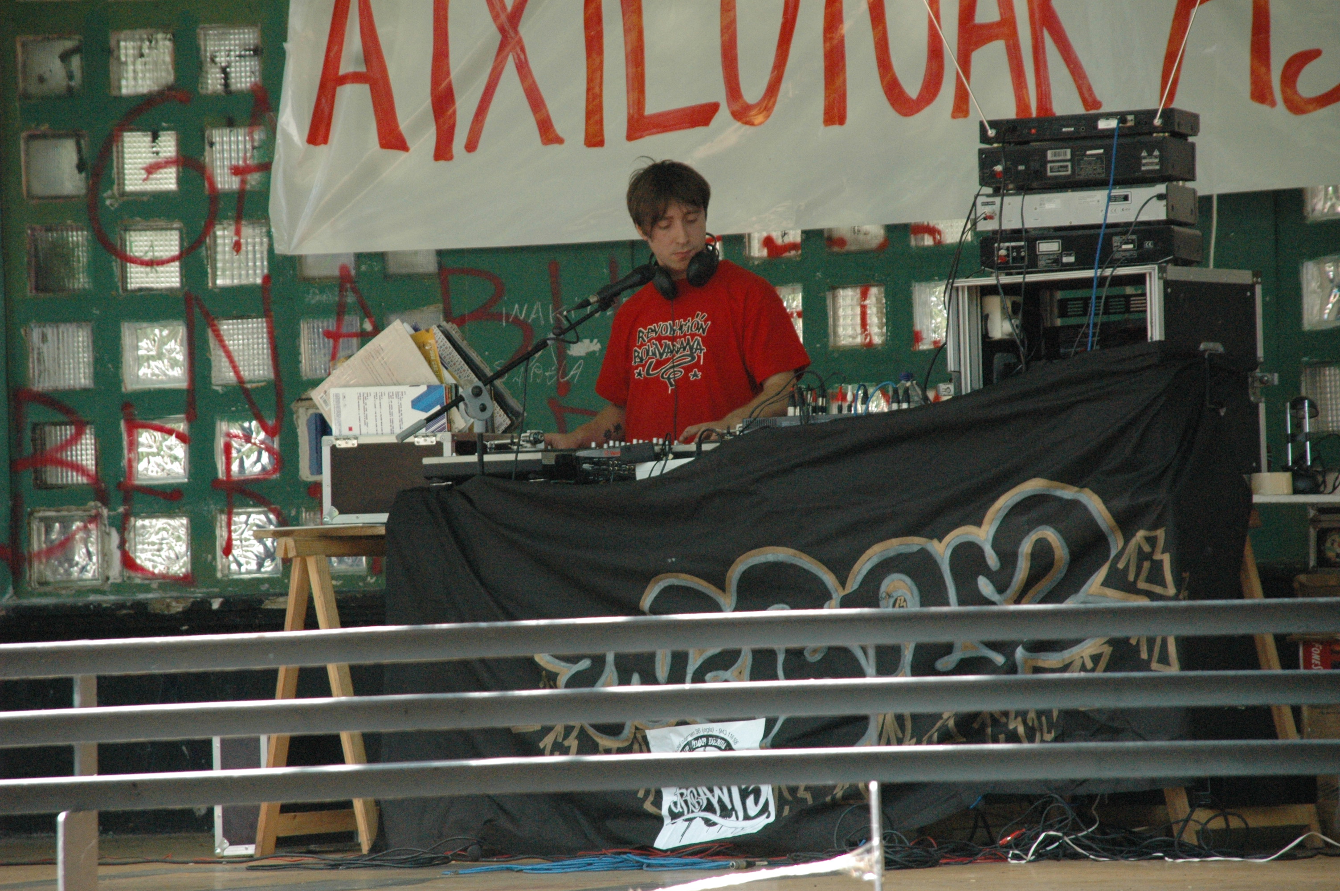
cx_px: 670
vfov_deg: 7.3
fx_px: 6973
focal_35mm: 188
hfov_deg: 11.0
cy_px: 446
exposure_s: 1/320
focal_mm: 125
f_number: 5.6
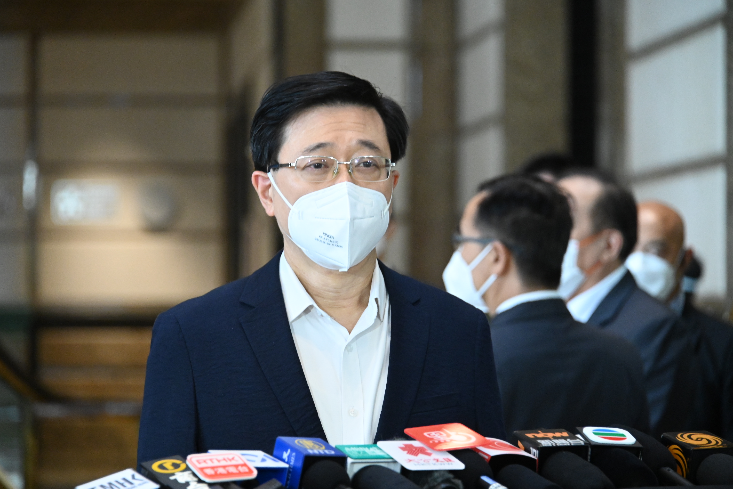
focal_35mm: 180
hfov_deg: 11.4
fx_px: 3665
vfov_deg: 7.6
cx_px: 366
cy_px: 244
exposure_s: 1/250
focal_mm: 180
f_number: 5.6
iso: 8000
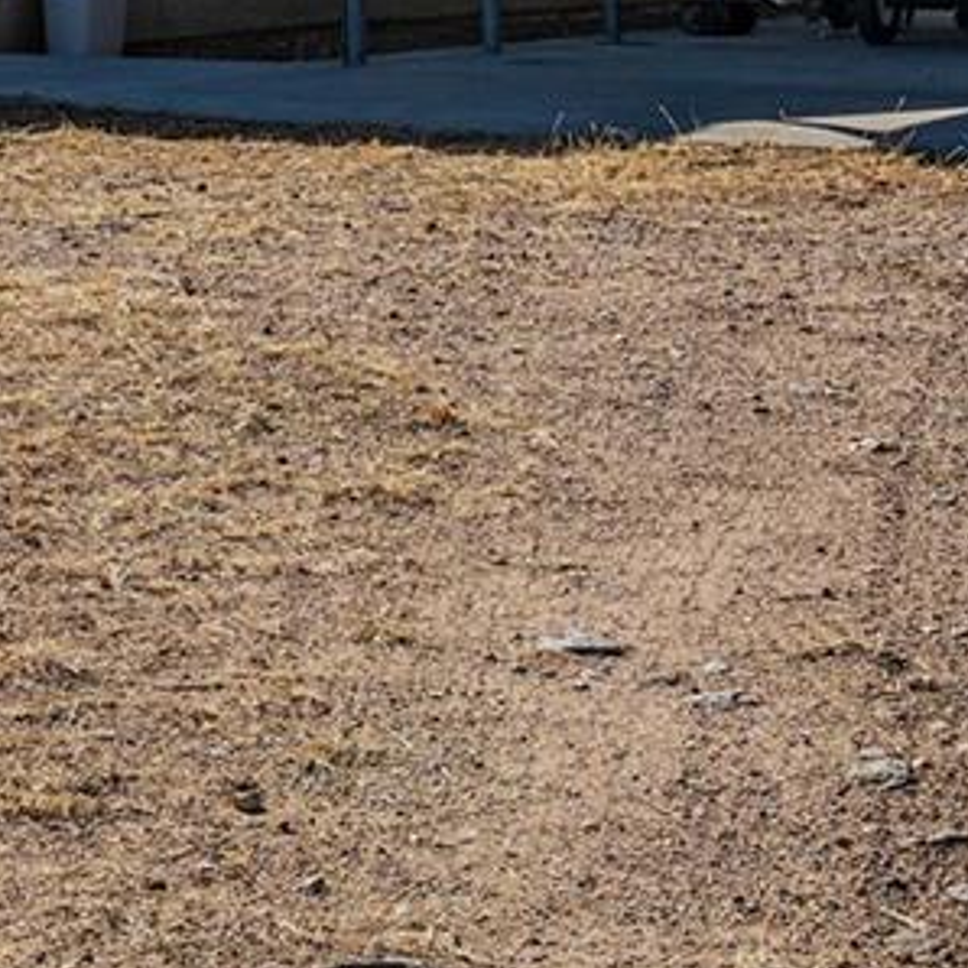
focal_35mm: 111
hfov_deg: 15.3
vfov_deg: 14.7
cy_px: -465
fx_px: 3512
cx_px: -75
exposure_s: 1/800
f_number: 13
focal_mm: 24
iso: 200
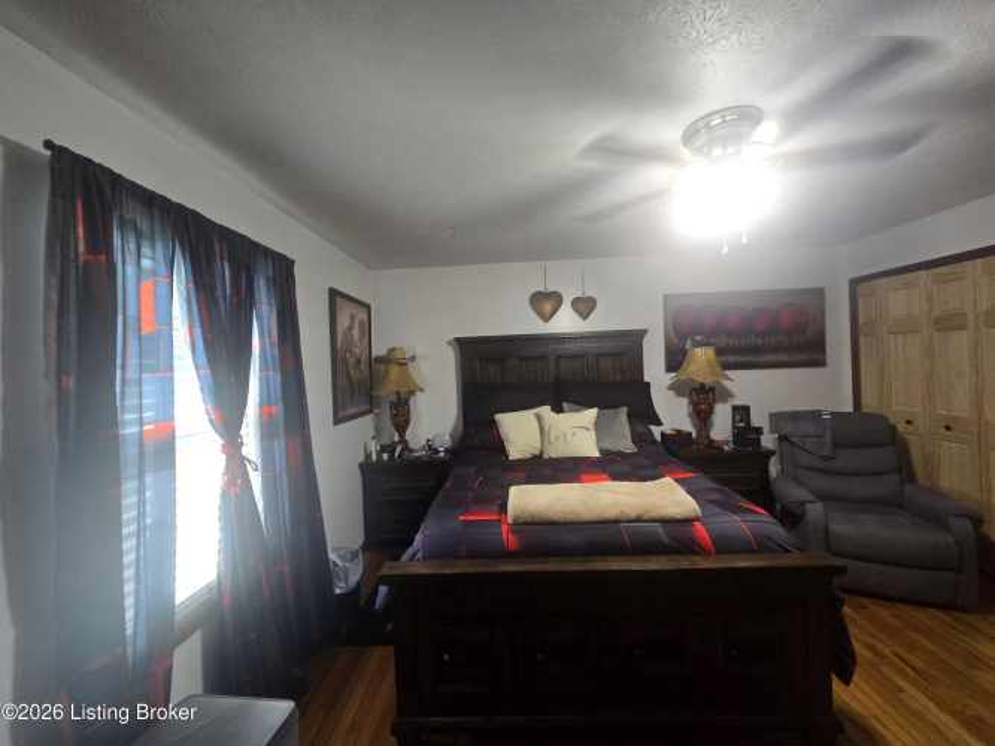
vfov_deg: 89.9
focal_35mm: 13
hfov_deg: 106.2
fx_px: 374
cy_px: 373
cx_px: 498
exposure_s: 1/60
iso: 320
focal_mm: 2.2
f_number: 2.2
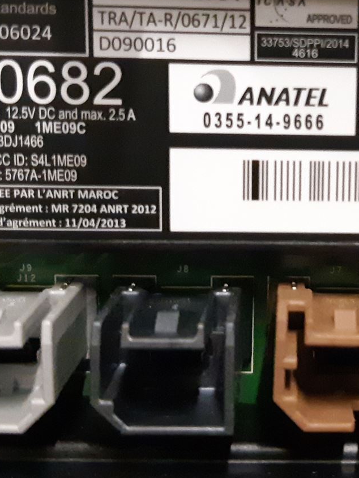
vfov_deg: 30.6
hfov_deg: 22.7
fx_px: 871
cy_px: 173
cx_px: 328
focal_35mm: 63
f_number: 1.7
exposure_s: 1/167
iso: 800
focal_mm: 3.93
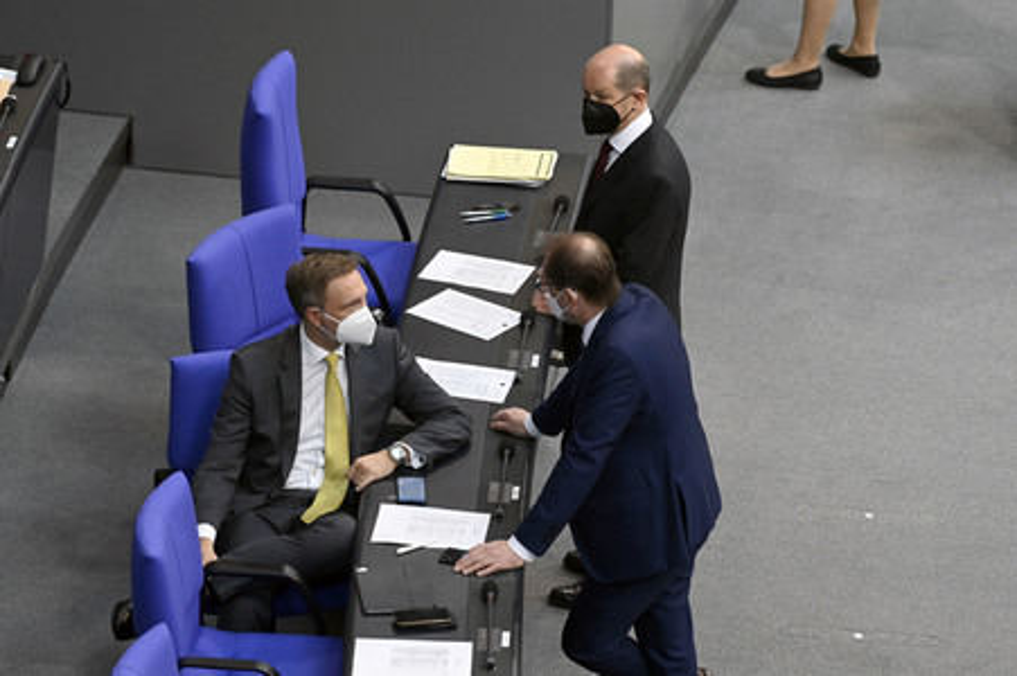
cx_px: 508
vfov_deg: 6.9
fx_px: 5646
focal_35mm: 200
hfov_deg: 10.3
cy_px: 338
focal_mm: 200
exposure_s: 1/400
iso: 8000
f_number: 5.6
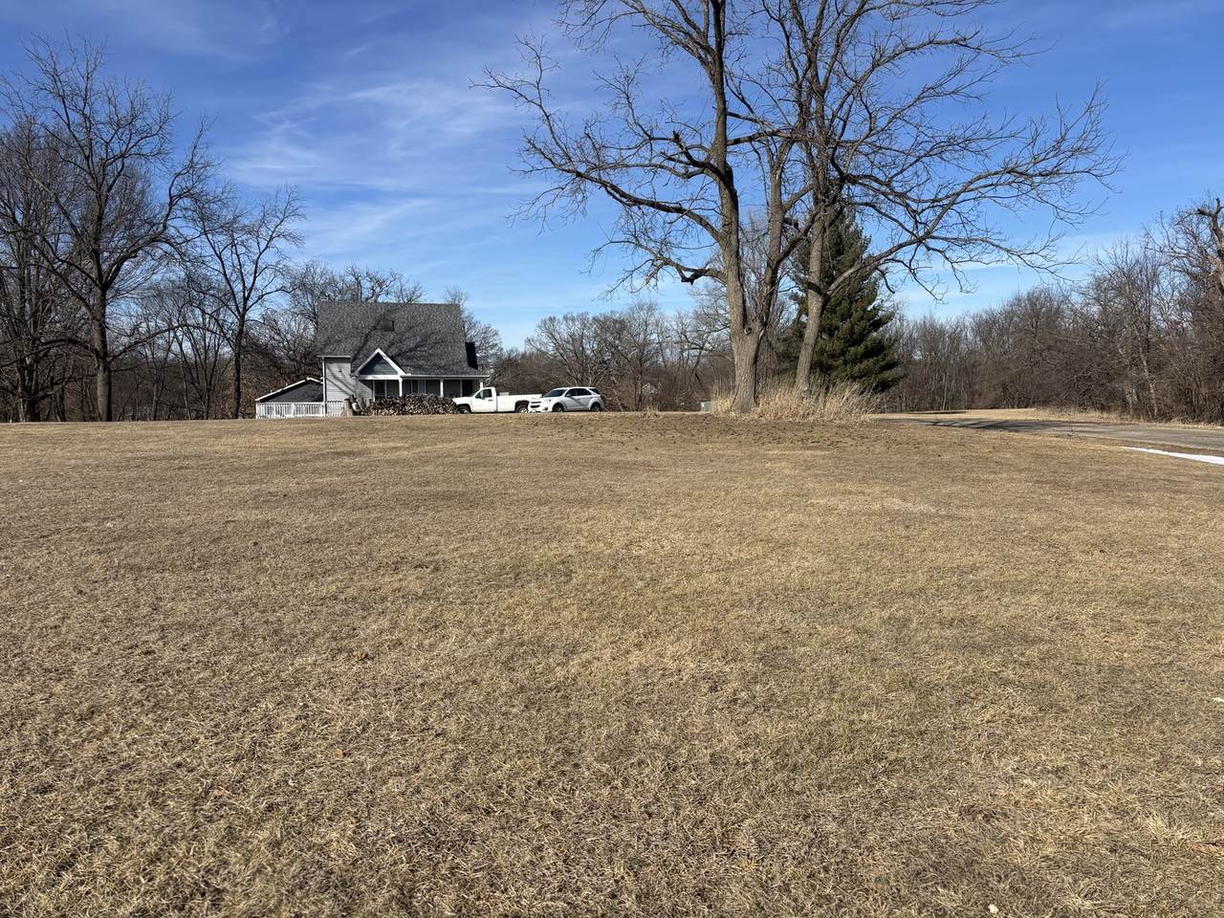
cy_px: 459
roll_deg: +0.2
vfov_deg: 53.1
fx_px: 919
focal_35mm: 26
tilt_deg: -4.4
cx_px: 612
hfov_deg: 67.3
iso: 50
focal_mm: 5.96
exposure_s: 1/4630
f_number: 1.6
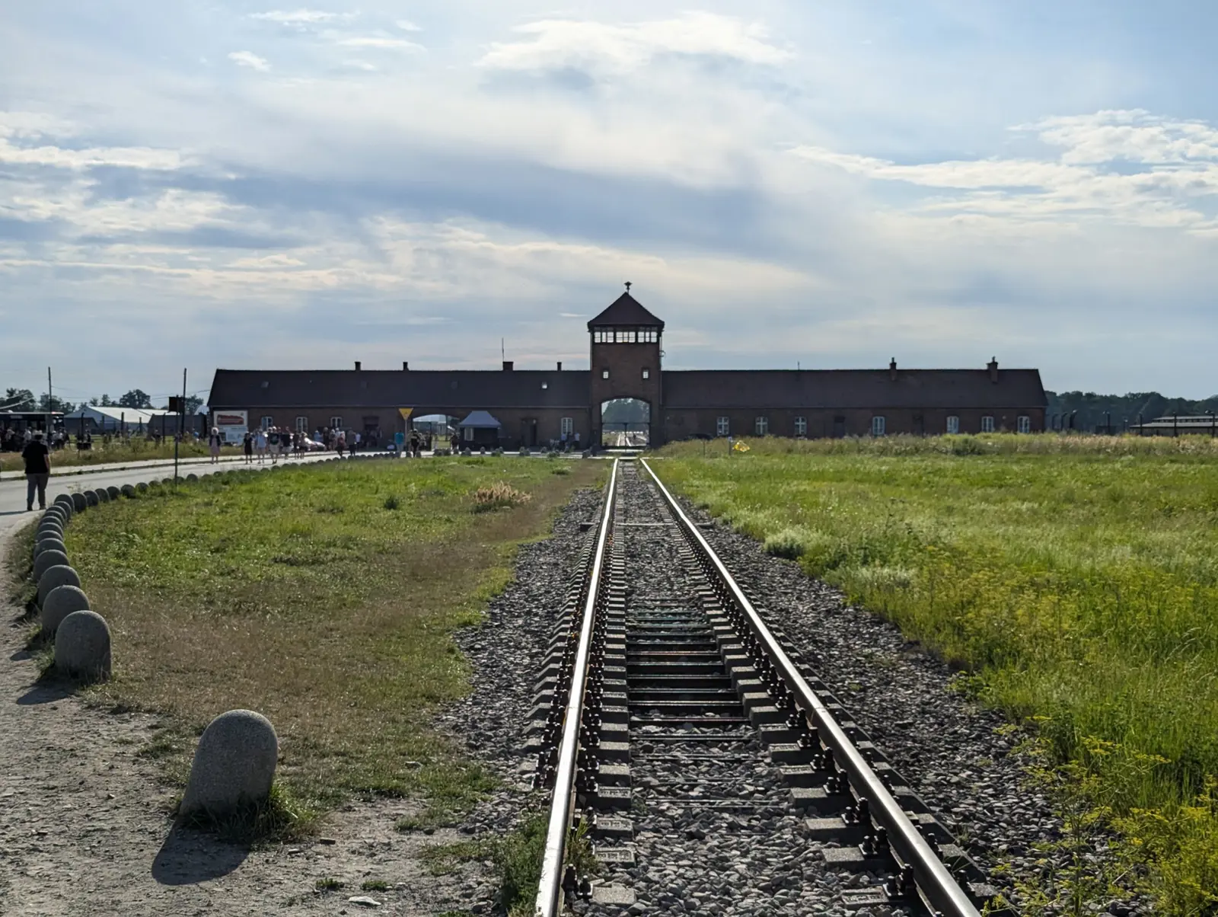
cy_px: 458
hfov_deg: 39.6
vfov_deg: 30.3
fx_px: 1691
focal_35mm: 48
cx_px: 609
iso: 42
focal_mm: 6.81
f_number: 1.85
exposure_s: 1/5848
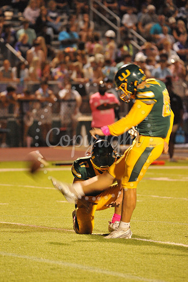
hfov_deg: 3.6
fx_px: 2980
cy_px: 141
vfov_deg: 5.4
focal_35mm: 380
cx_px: 94
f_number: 6.3
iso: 6400
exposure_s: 1/160
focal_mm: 380
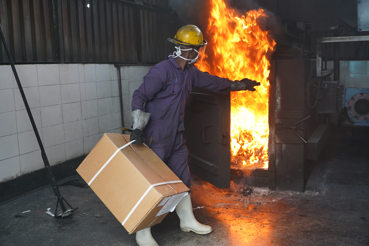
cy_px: 123
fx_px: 379
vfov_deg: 35.9
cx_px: 184
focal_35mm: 37
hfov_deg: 51.9
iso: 800
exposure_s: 1/160
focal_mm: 25
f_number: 4
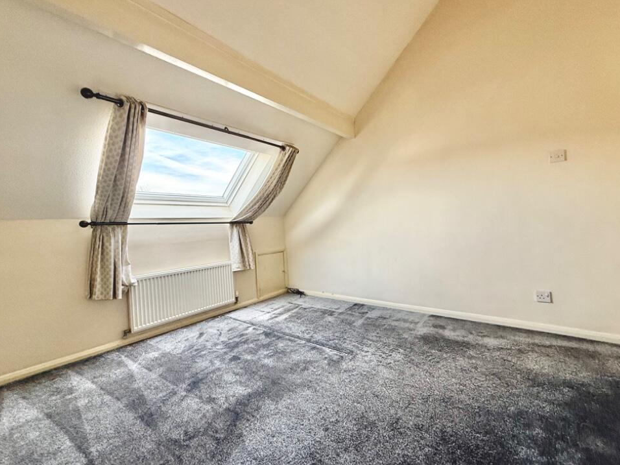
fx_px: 269
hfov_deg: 98.2
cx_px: 305
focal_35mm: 15
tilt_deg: +0.0
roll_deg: +3.5
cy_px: 227
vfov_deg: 81.7
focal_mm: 2.22
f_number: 2.2
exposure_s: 1/99
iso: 125
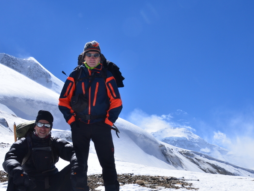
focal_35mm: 48
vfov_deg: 30.2
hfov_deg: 39.2
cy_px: 100
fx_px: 352
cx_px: 169
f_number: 11
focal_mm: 22
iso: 200
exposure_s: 1/500
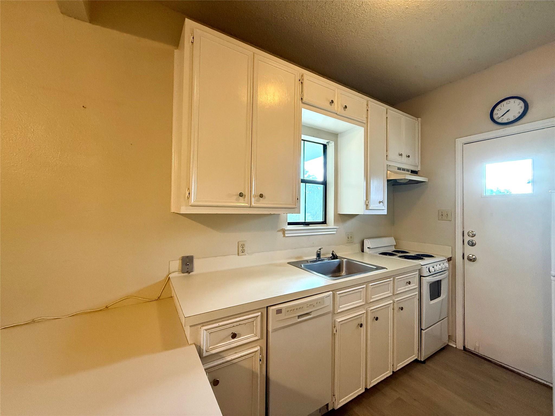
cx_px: 278
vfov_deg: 85.7
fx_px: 224
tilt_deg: +1.3
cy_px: 208
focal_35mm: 14
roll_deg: -0.7
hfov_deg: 102.1
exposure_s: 1/120
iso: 400
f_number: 2.2
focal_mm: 2.22
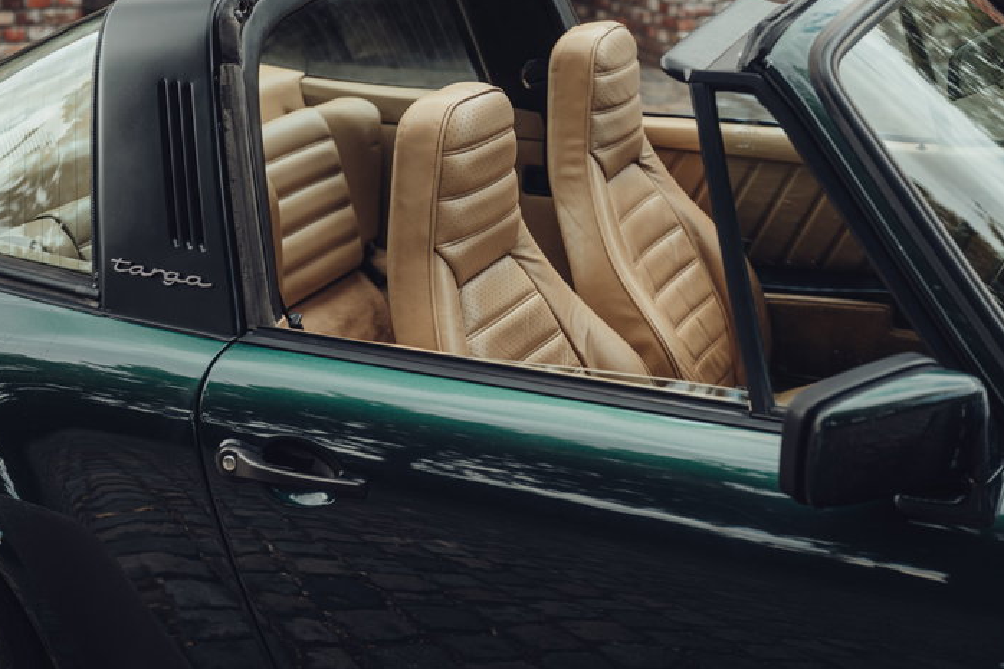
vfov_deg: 24.6
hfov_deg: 36.2
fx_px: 1533
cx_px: 465
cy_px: 303
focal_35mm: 55
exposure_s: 1/320
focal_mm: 50
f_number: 3.5
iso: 200
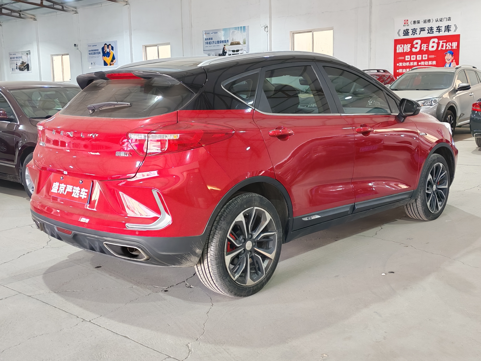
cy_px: 180
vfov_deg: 35.1
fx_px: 570
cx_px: 240
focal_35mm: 41
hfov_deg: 45.8
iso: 125
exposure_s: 1/50
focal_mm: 5.52
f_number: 1.95
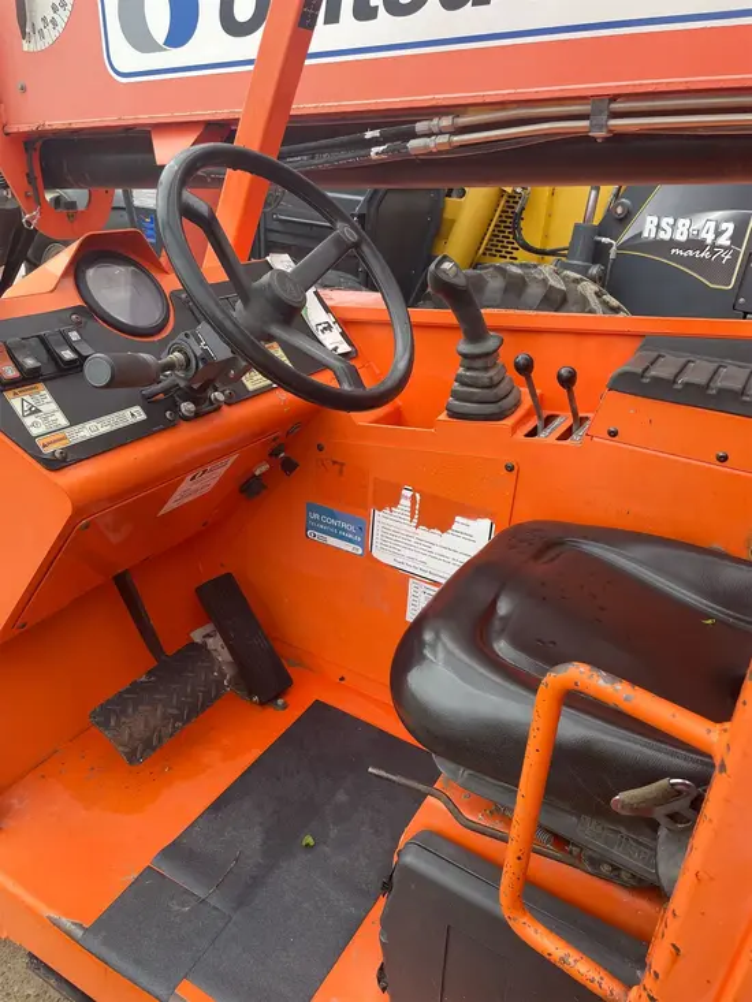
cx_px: 376
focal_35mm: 26
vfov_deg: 67.3
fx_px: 753
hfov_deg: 53.1
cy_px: 501
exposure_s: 1/336
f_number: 1.6
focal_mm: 4.2
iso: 32
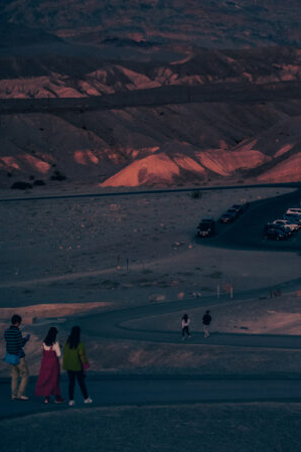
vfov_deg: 22.9
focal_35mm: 89
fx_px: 1117
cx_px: 256
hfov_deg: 15.2
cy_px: 200
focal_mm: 26
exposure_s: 1/80
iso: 400
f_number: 5
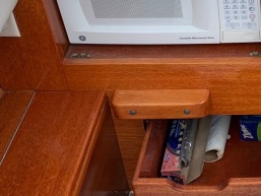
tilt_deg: -39.5
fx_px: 611
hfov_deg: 22.4
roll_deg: -0.1
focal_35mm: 81
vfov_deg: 17.8
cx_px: 305
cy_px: 5
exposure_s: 1/849
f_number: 1.8
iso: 25
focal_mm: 4.25
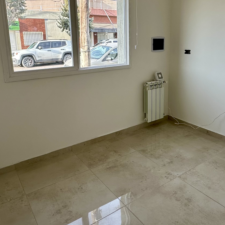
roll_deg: +0.9
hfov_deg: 53.9
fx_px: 221
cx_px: 124
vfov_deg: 53.5
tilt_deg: -11.9
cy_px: 86
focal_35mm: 30
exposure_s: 1/197
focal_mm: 2.22
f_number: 2.2
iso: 40
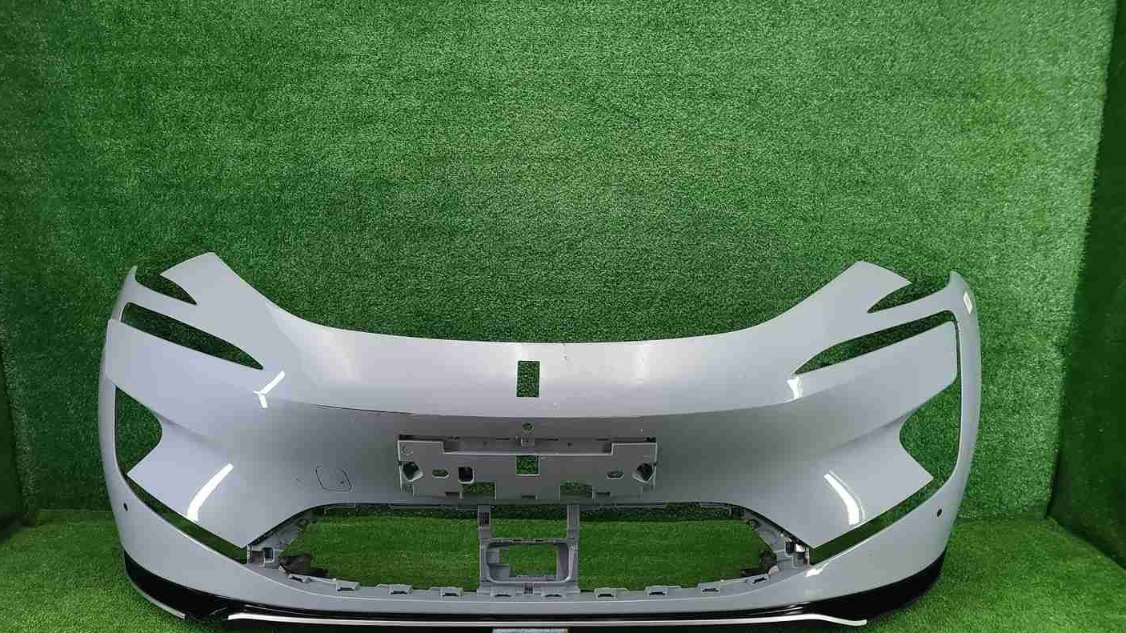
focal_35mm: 29
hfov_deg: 66.1
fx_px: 866
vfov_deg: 40.0
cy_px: 381
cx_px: 560
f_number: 1.8
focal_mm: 5.4
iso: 100
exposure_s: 1/50
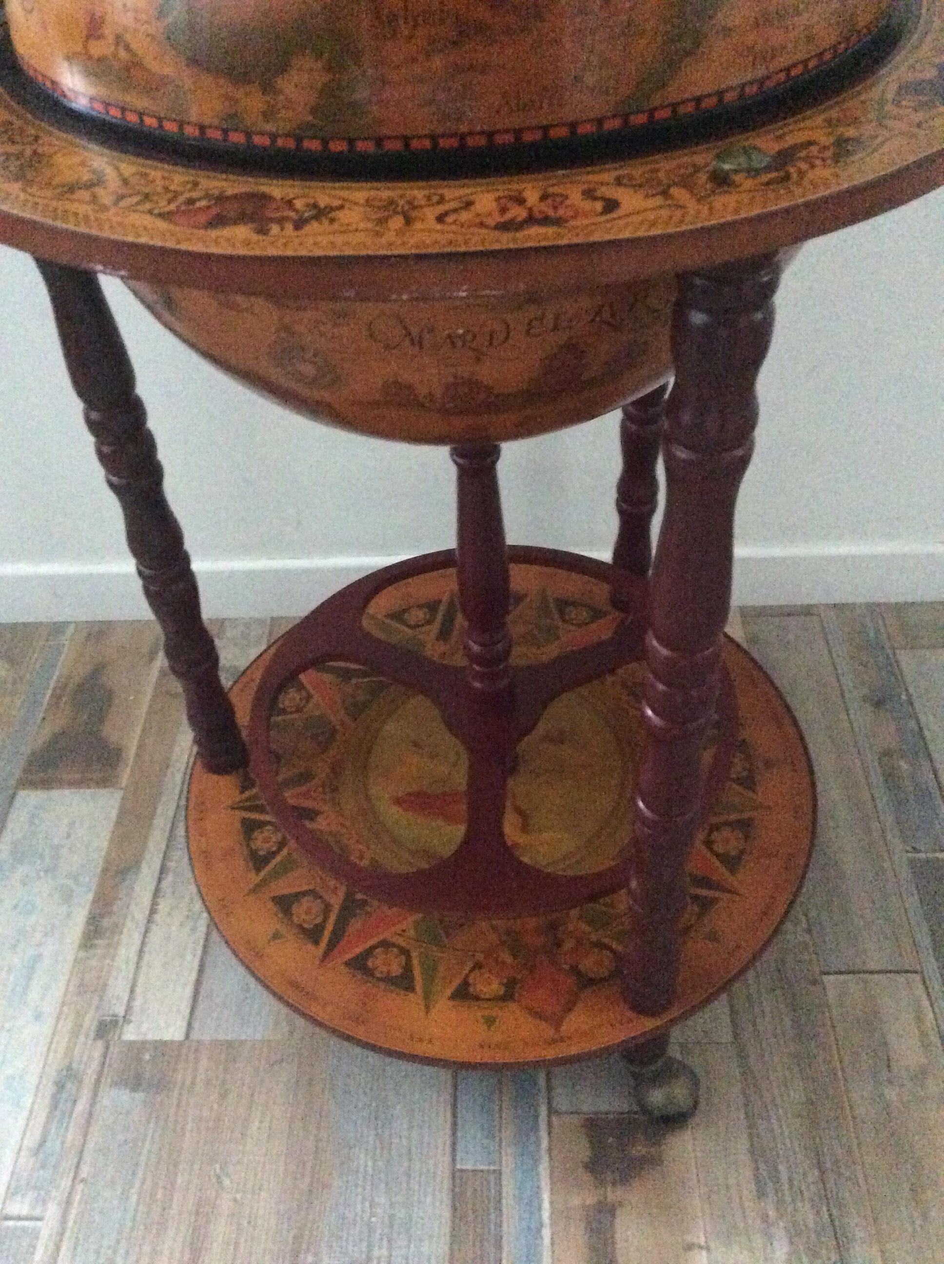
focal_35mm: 32
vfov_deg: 56.9
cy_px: 632
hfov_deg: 44.1
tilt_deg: -45.3
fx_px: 1167
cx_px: 472
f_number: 2.4
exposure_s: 1/17
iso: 800
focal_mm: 3.3
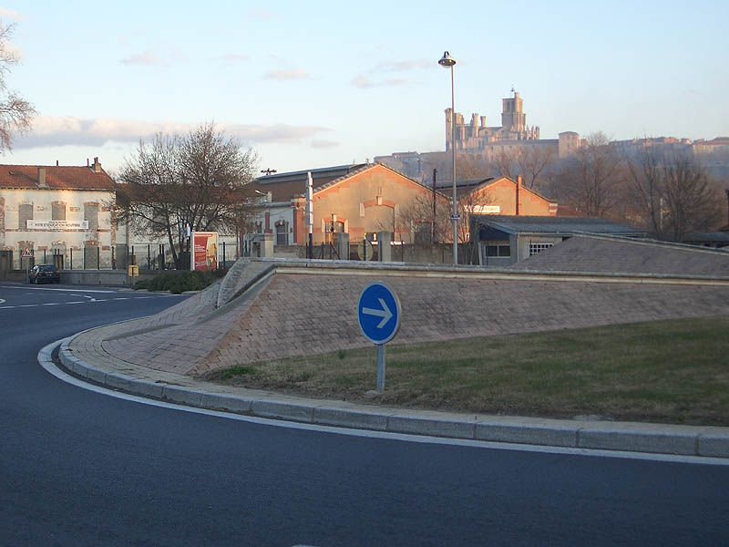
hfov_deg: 31.2
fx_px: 1306
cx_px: 364
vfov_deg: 23.7
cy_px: 274
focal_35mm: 62
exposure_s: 1/100
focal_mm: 10.2
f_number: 3.5
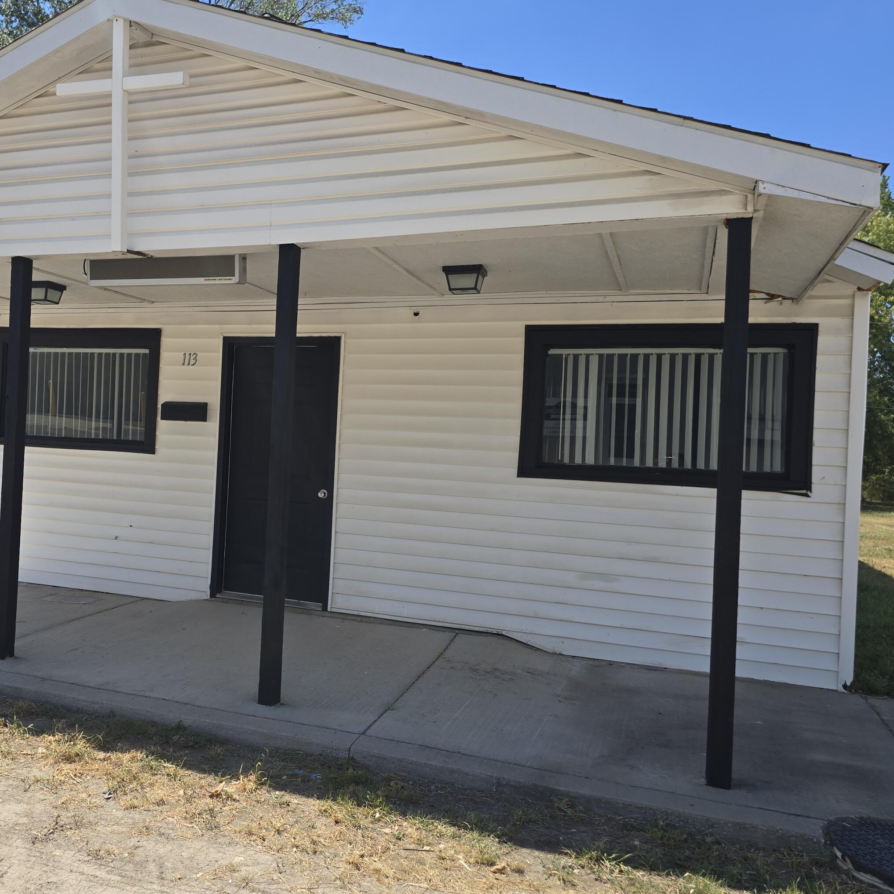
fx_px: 877
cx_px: 270
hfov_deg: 52.6
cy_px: 407
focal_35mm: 30
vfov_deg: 54.0
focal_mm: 6.3
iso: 12
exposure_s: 1/688
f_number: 1.7
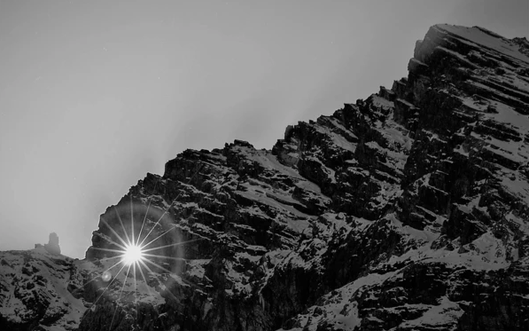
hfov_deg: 2.7
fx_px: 11057
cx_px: 264
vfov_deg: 1.7
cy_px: 165
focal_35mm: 767
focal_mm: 500
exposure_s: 1/250
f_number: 13
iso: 100
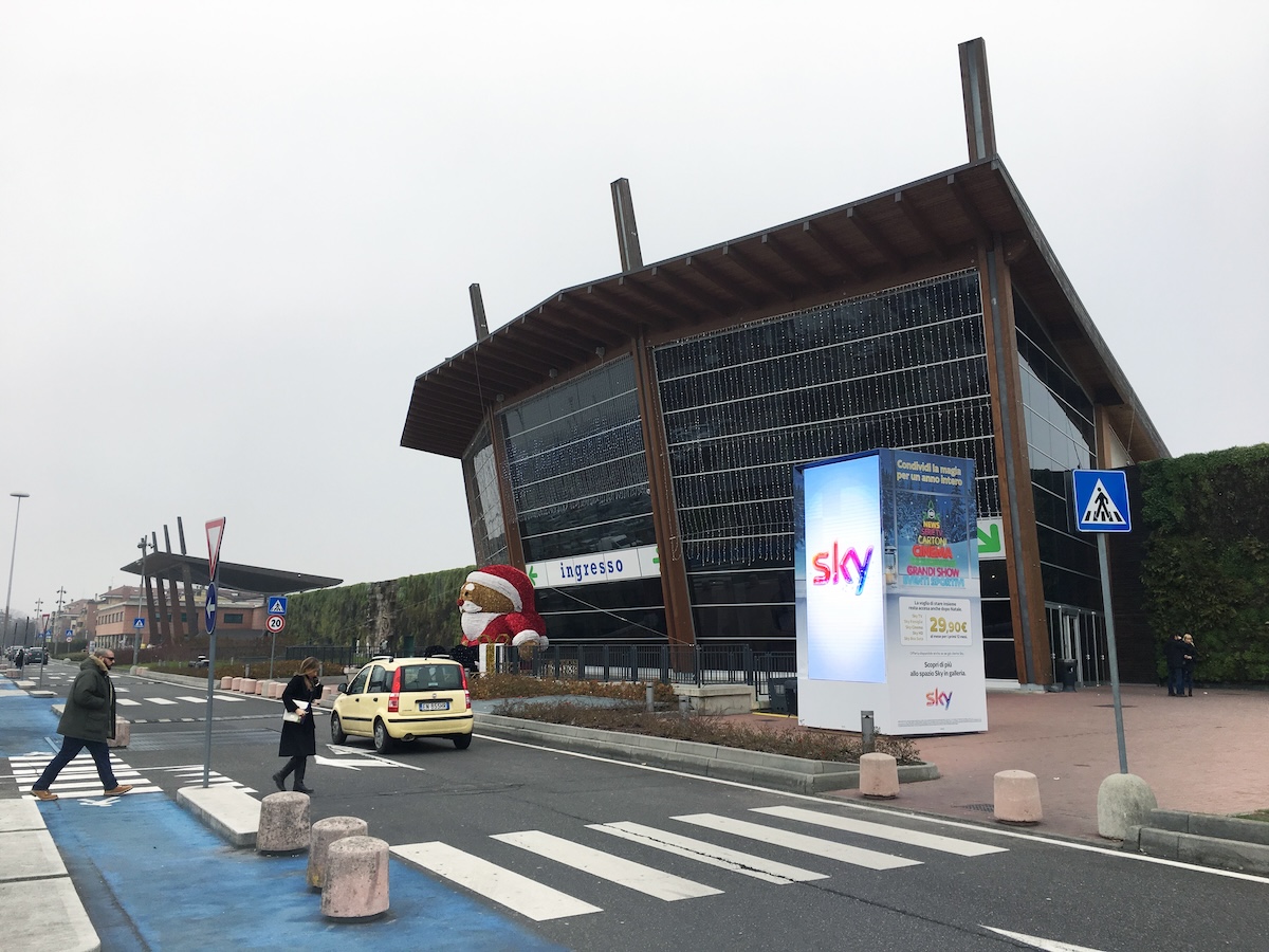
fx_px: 1063
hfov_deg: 61.7
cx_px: 634
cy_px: 476
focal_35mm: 29
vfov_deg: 48.2
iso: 25
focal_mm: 4.15
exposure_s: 1/534
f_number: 2.2
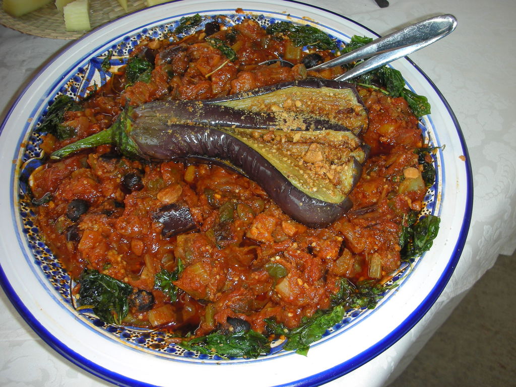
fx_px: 522
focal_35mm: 35
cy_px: 194
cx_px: 258
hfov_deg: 52.6
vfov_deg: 40.7
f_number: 3
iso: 50
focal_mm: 5.8
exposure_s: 1/60.1
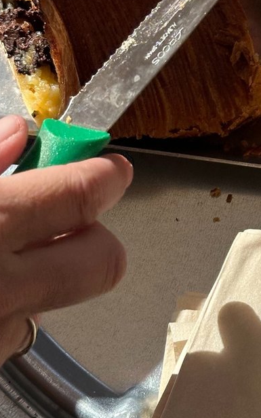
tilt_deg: -55.8
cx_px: 400
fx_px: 1502
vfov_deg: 15.7
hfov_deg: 9.6
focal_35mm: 132
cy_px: 87
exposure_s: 1/4016
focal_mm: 6.86
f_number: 1.78
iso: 64
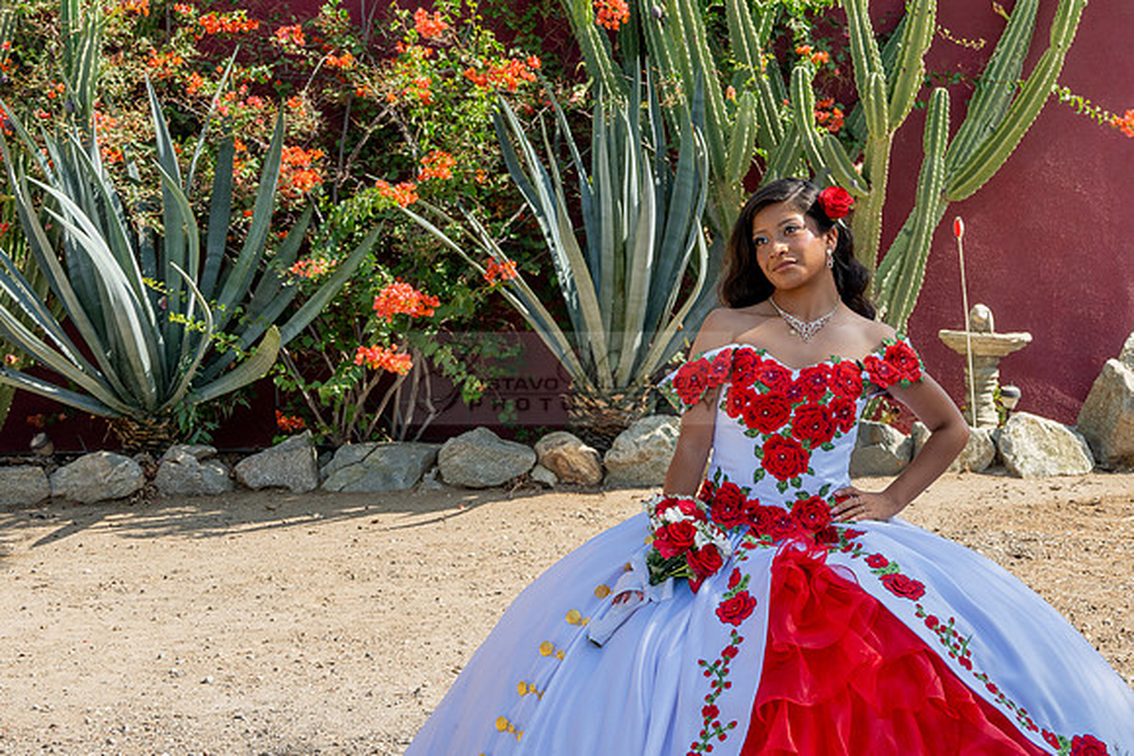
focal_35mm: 81
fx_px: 2551
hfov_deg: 24.9
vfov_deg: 16.9
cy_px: 308
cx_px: 791
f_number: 11
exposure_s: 1/200
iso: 250
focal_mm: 58
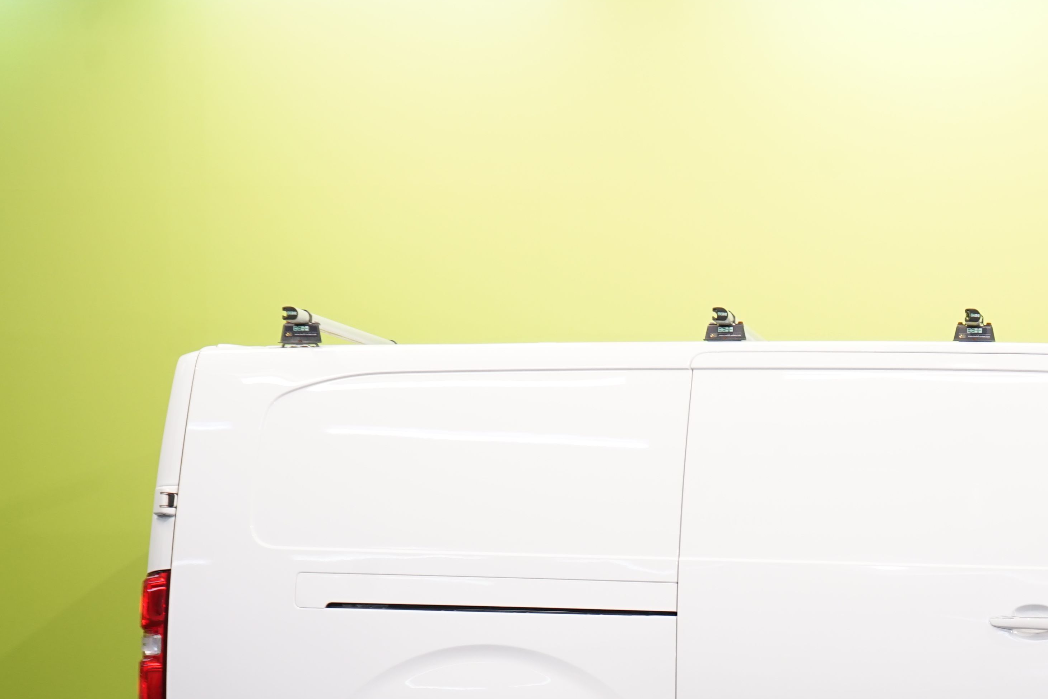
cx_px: 1042
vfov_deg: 12.2
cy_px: 675
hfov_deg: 18.0
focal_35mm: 111
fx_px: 3231
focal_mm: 54
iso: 500
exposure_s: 1/25
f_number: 6.3
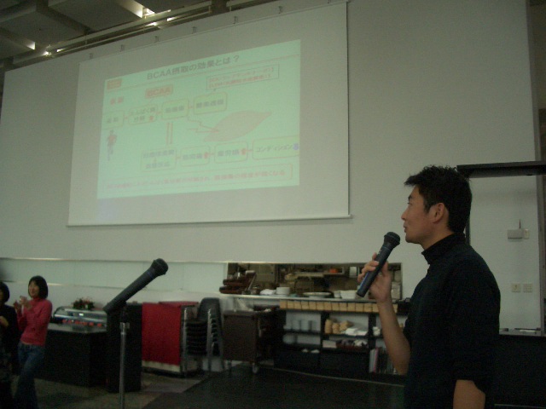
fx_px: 552
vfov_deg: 40.7
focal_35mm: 35
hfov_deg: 52.6
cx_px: 273
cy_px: 204
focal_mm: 5.8
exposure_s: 1/125
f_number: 2.6
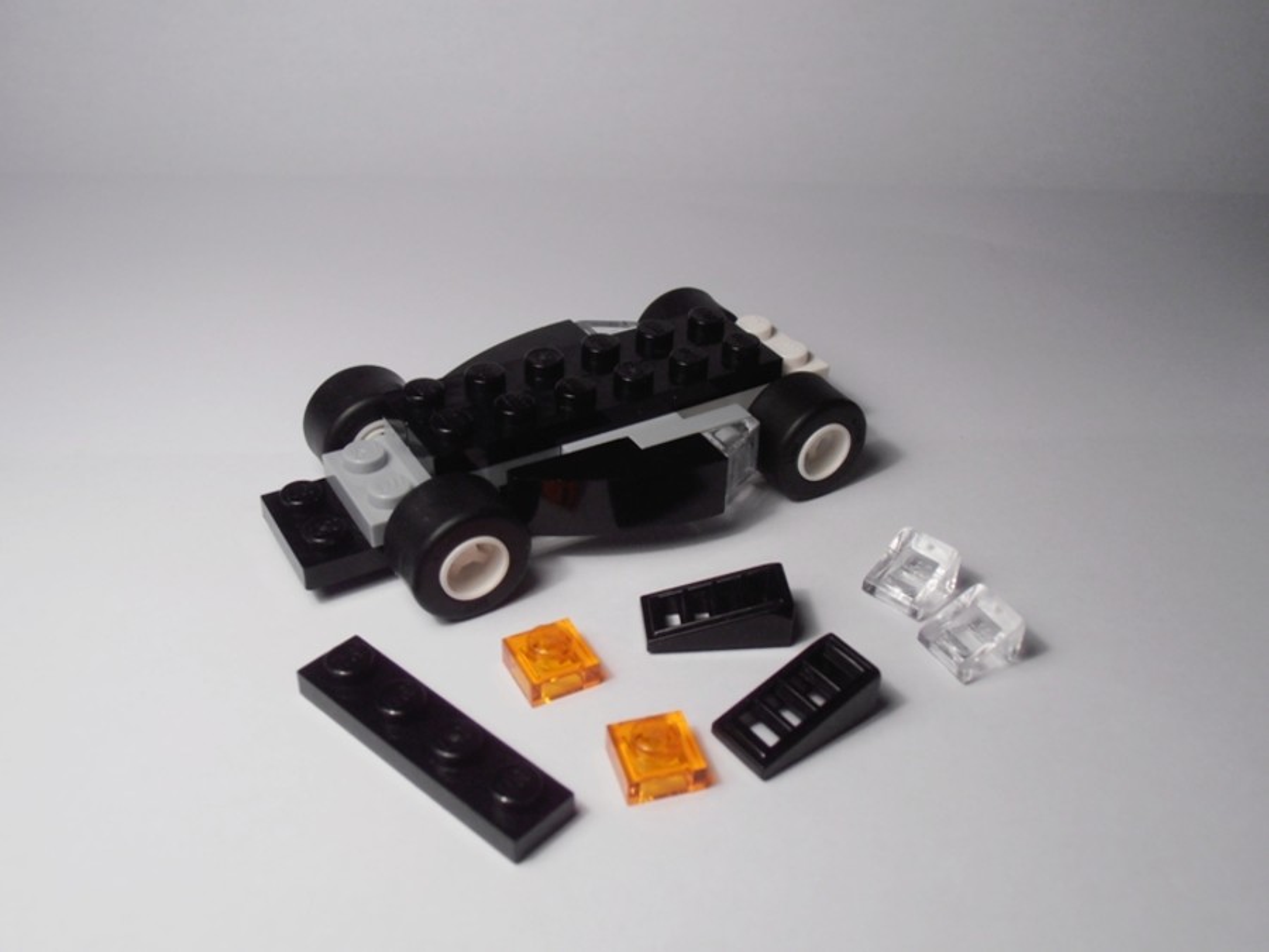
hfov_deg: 50.1
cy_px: 476
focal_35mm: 37
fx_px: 1356
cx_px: 634
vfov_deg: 38.7
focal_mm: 6.61
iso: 80
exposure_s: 1/100
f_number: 3.9
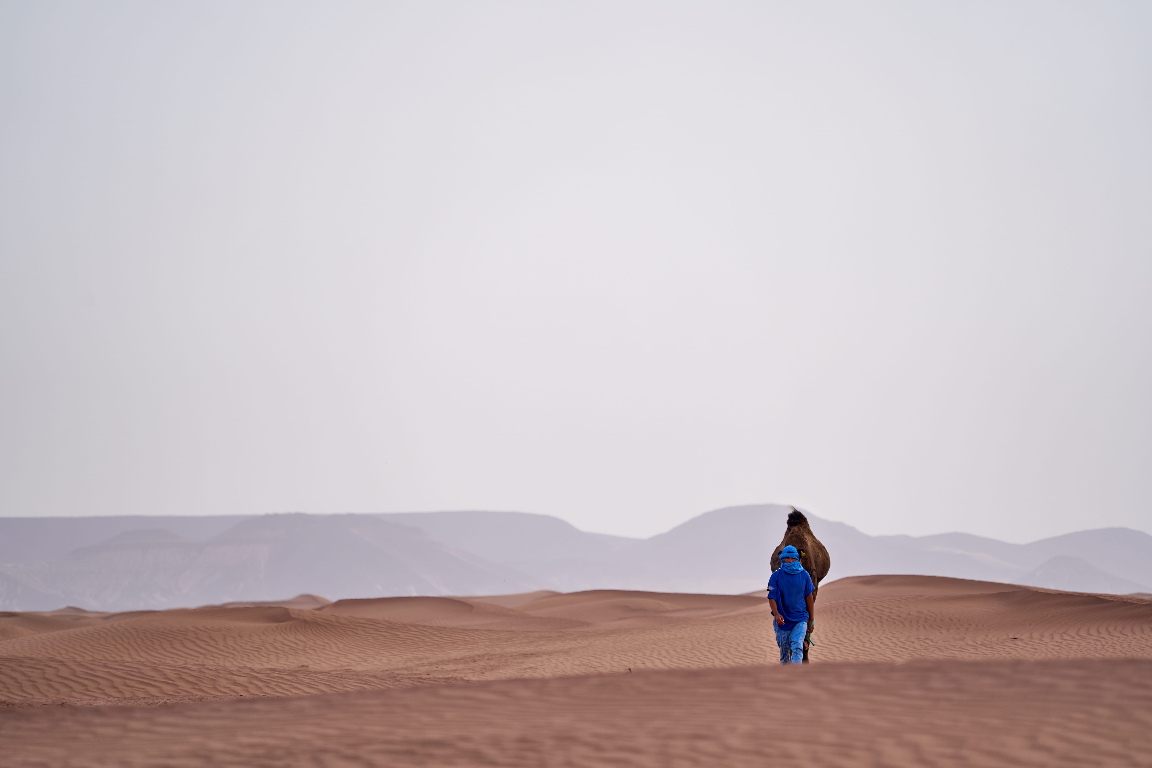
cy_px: 384
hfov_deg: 8.0
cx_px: 576
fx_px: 8191
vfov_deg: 5.4
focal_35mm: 256
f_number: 5.6
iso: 160
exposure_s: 1/320
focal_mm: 256
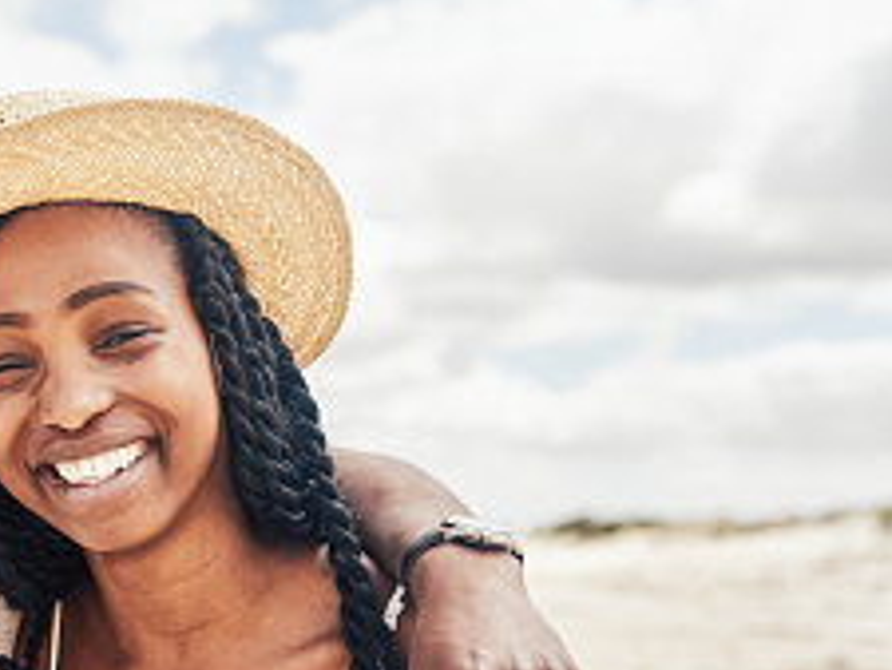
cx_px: 12
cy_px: 533
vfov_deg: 19.2
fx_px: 1959
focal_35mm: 76
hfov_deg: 24.5
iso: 100
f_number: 2.8
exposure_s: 1/1600
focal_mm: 35
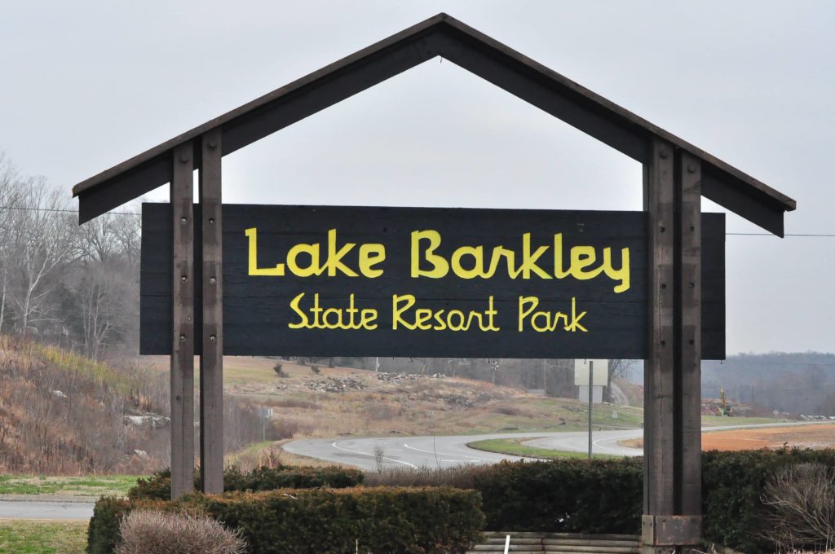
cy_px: 277
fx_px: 2432
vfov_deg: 13.0
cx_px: 418
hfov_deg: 19.5
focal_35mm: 105
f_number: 7.1
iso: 2000
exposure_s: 1/4000
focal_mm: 70
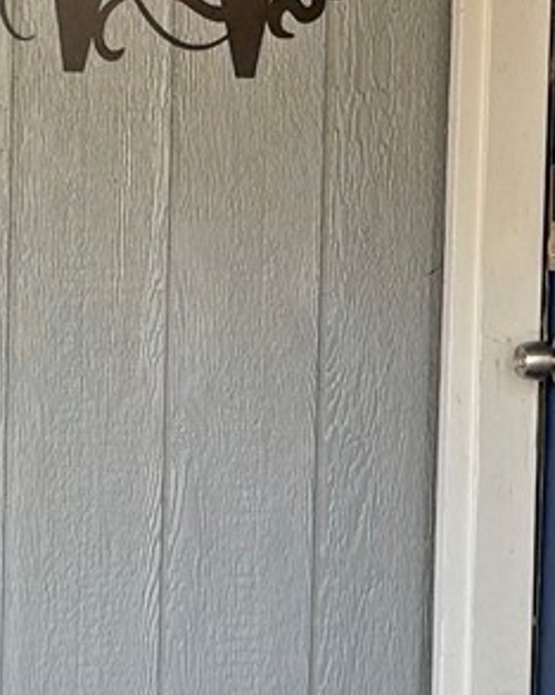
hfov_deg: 9.4
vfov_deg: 11.8
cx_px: 251
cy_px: 323
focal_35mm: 164
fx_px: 3371
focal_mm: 6.76
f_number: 1.78
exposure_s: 1/121
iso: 100
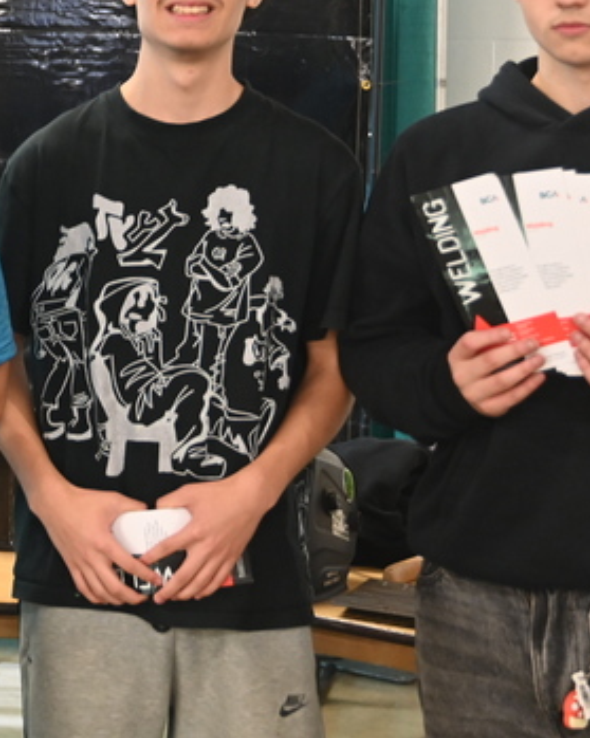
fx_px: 2162
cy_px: 139
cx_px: -146
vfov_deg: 19.2
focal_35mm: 99
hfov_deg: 14.9
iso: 2000
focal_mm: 36
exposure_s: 1/125
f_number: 2.8
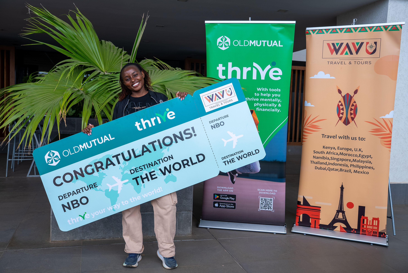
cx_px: 204
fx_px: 420
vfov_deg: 36.0
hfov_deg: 51.9
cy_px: 136
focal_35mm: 37
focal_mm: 37
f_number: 5
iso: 160
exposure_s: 1/200
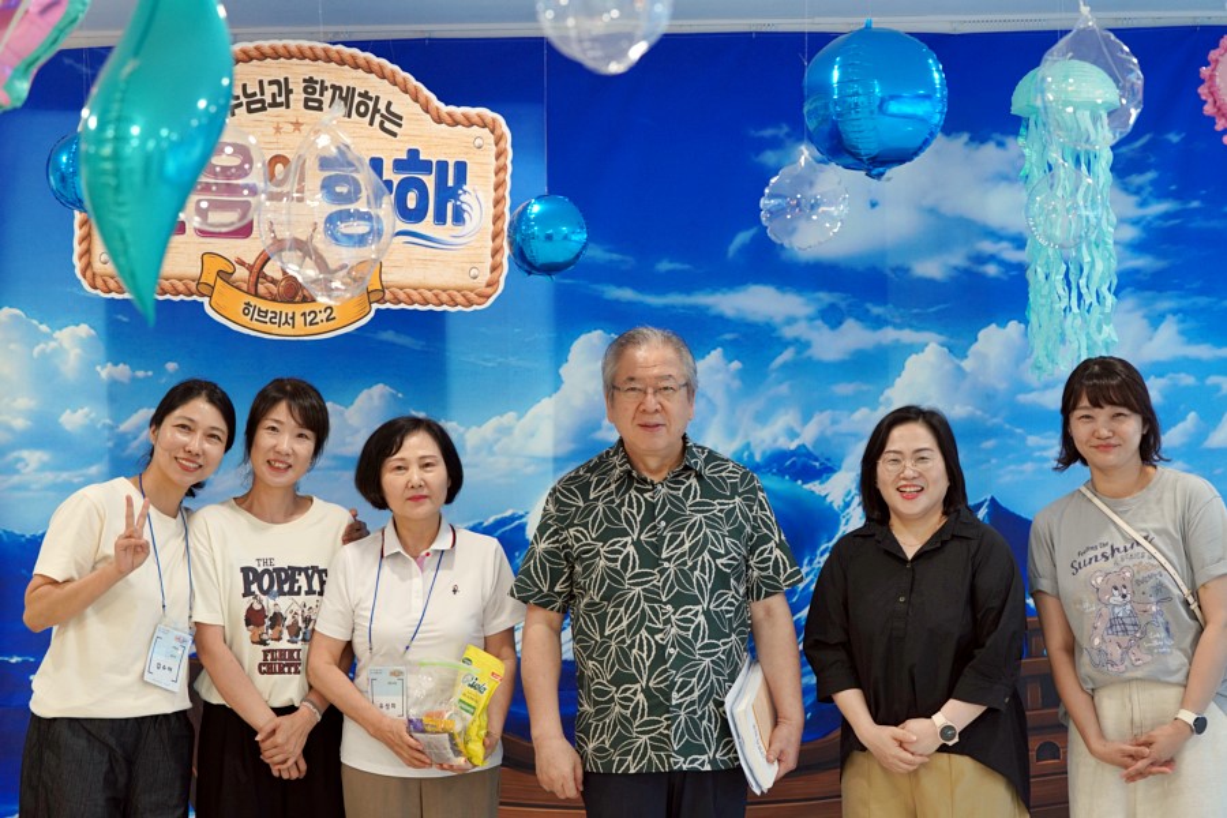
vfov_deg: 19.5
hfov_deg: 28.8
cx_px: 614
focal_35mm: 70
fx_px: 2386
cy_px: 409
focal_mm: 70
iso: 1000
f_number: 4
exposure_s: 1/160
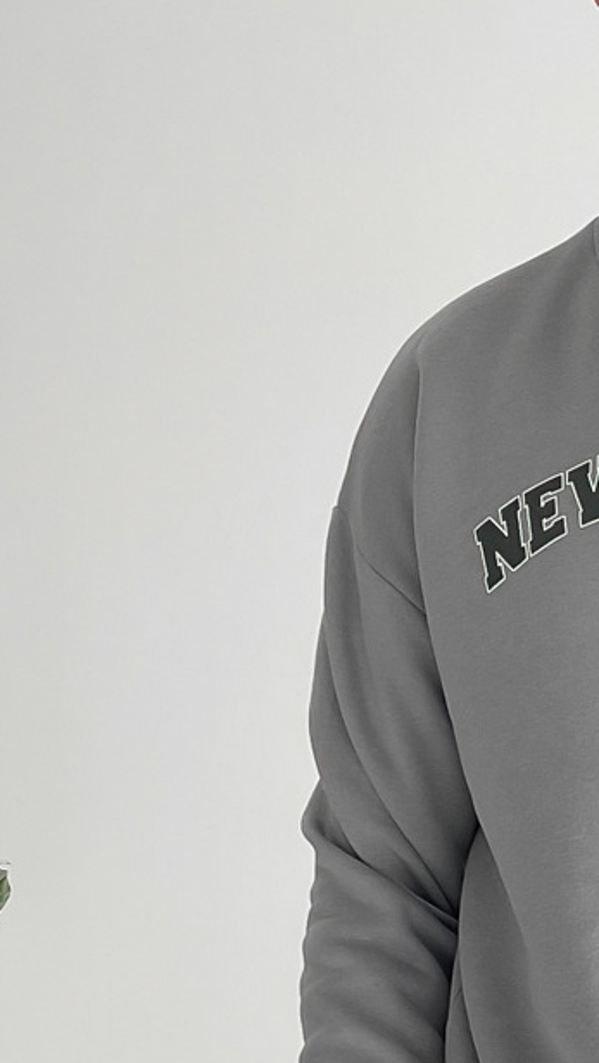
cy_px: 1356
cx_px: 654
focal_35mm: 82
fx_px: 2313
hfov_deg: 14.4
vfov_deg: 23.2
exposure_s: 1/290
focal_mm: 3
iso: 16
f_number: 1.8
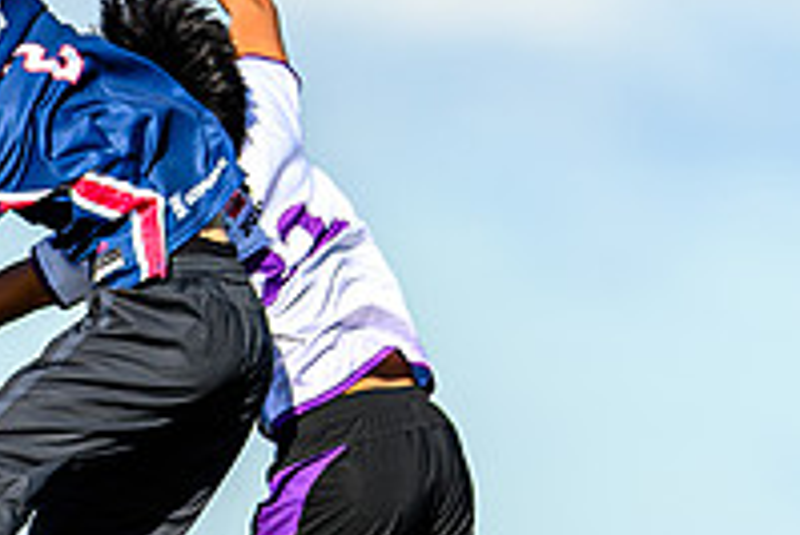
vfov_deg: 0.8
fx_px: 38160
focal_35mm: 1716
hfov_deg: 1.2
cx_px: 131
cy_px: 630
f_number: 3.2
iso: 100
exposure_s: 1/1600
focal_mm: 400
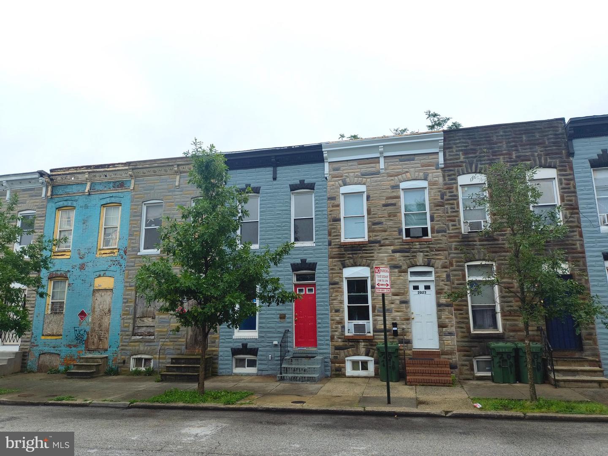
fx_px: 439
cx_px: 304
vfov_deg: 54.9
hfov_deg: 69.4
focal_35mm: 25
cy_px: 228
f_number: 1.7
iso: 100
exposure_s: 1/720
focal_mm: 4.68
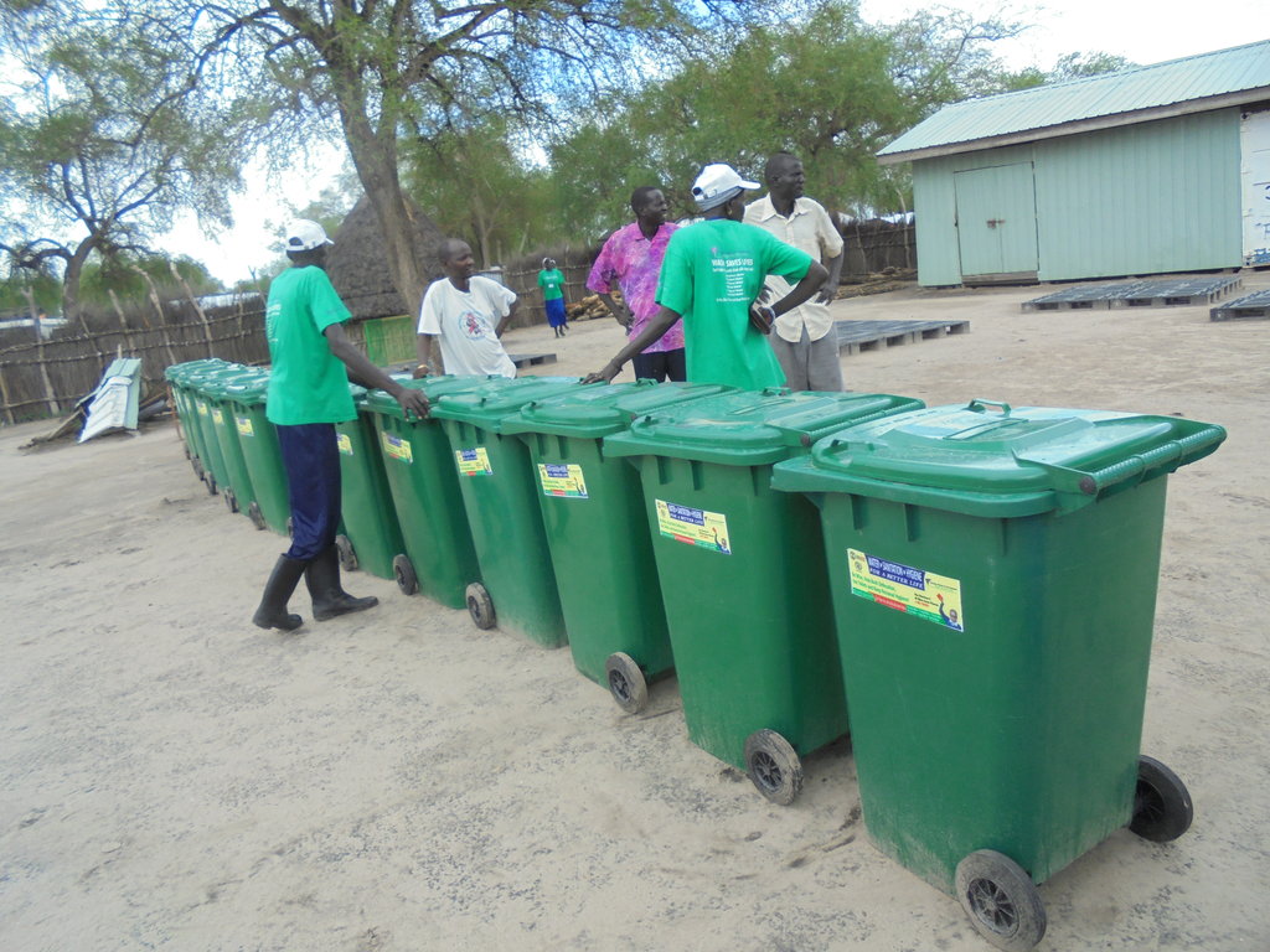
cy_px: 476
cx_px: 635
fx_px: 954
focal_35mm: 26
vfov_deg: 53.1
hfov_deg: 67.3
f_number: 3.5
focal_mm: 4.6
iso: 100
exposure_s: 1/250
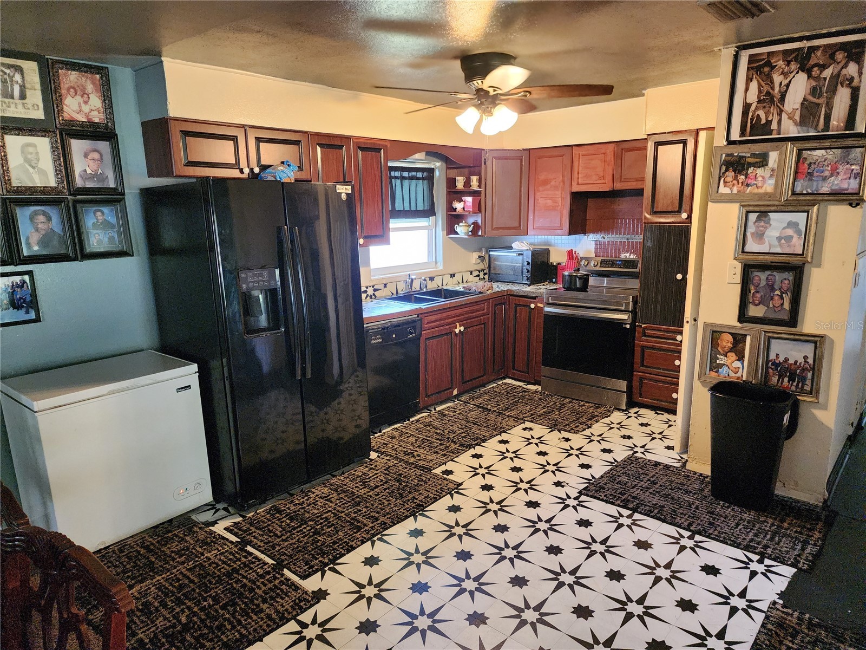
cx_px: 433
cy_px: 325
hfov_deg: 73.9
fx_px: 575
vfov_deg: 58.9
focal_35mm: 23
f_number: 1.8
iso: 1000
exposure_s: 1/120
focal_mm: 6.4
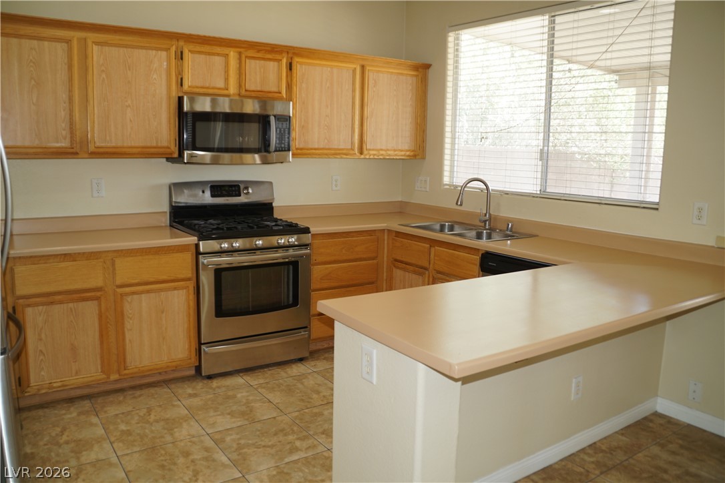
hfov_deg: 67.4
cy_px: 242
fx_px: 544
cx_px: 362
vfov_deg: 47.9
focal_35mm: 27
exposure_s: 1/60
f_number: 4
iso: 250
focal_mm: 18
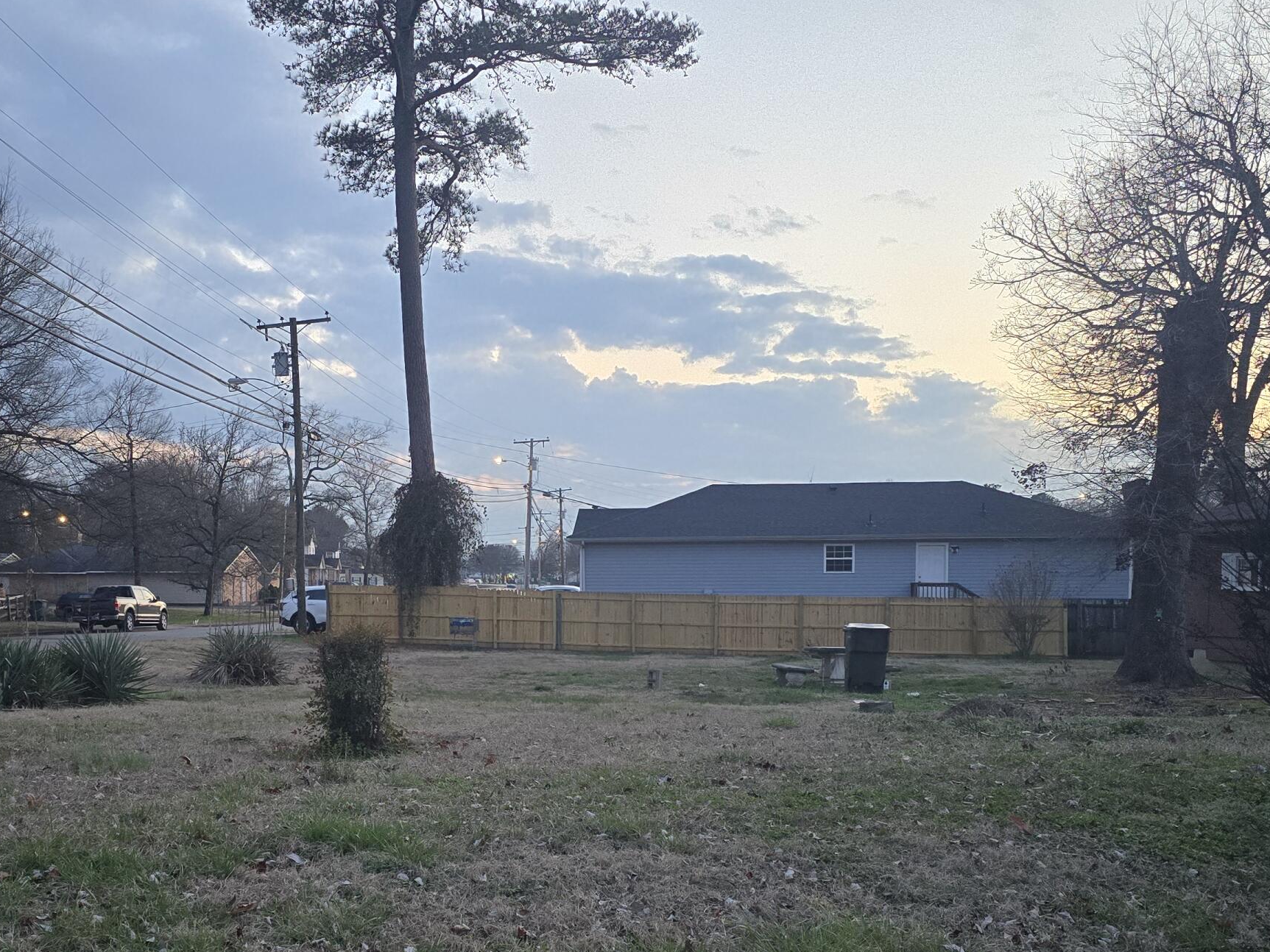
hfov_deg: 46.4
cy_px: 624
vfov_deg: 35.7
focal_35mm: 40
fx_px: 1468
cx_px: 482
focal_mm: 6.3
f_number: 1.7
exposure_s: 1/120
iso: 500
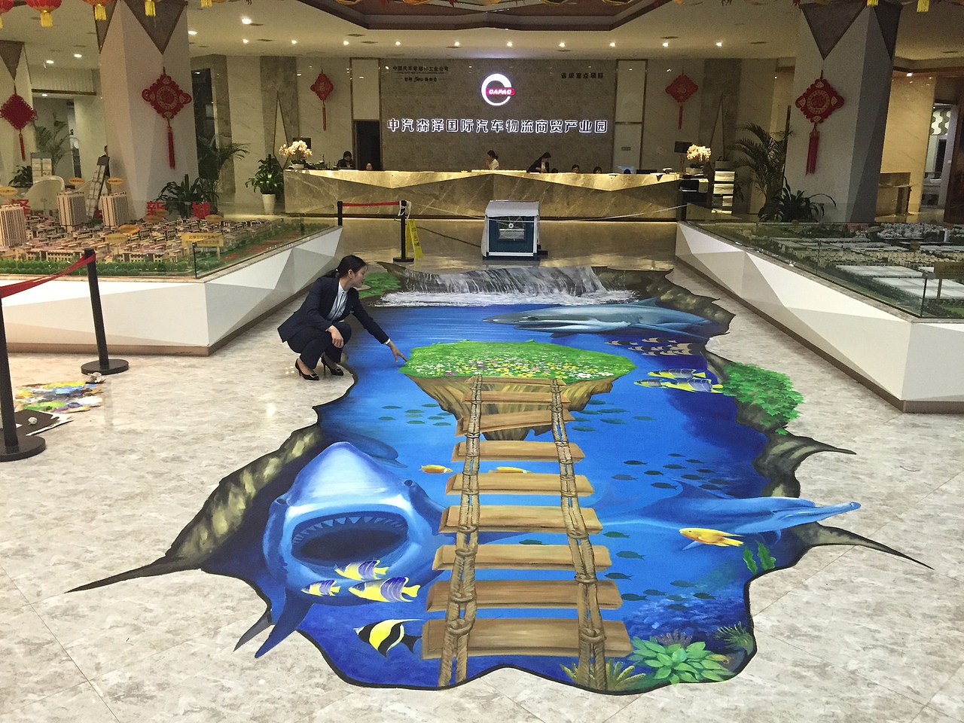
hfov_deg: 61.7
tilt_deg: -15.5
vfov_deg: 48.2
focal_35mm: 29
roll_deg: -0.8
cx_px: 482
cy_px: 362
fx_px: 808
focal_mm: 4.15
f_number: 2.2
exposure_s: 1/30
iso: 200
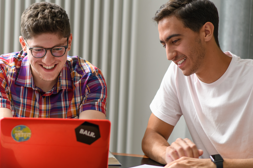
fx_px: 1033
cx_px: 56
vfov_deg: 9.3
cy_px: 94
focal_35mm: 147
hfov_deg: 13.9
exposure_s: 1/125
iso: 320
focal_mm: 85
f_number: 2.5
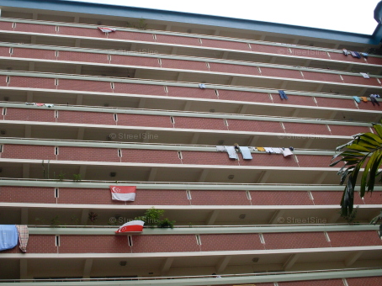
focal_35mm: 46
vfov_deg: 31.5
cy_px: 137
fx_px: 507
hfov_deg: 41.2
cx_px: 172
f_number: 8.4
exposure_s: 1/180
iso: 80
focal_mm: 6.3
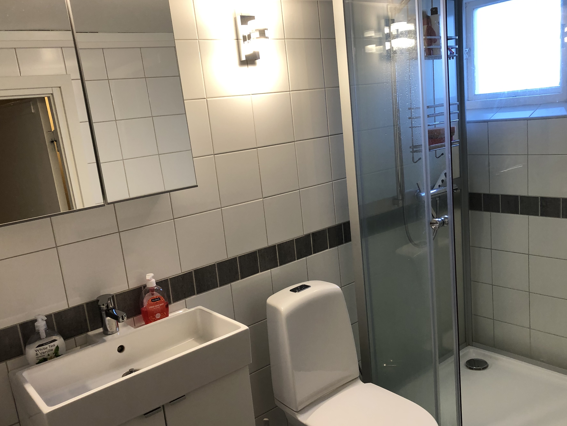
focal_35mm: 32
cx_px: 282
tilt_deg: -13.3
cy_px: 232
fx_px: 524
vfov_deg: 44.1
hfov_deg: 56.8
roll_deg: +5.8
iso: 40
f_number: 1.8
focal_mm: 3.99
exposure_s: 1/33
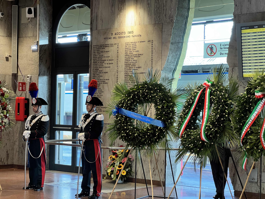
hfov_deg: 25.3
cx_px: 132
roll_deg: -1.2
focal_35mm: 77
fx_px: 589
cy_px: 100
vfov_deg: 19.1
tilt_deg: +1.8
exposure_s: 1/50
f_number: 2.8
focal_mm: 9
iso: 250
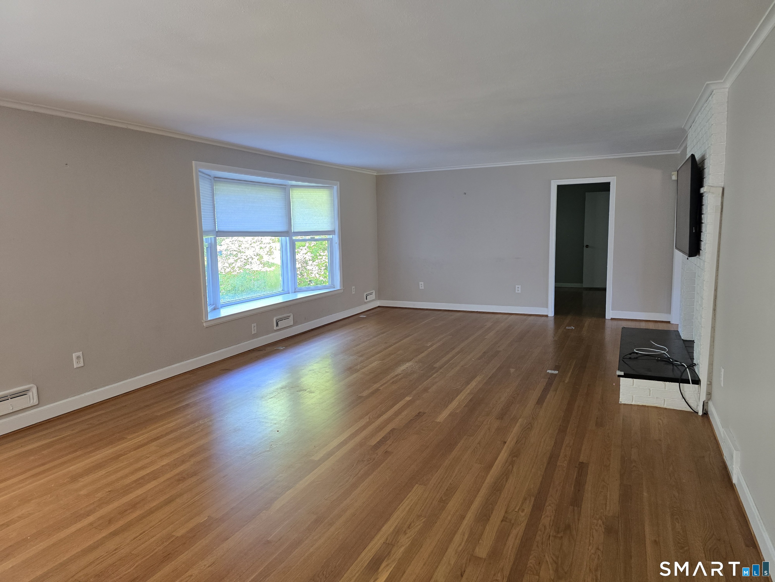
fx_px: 515
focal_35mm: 23
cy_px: 291
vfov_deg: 58.9
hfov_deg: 73.9
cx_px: 388
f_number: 1.7
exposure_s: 1/120
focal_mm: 6.3
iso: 320
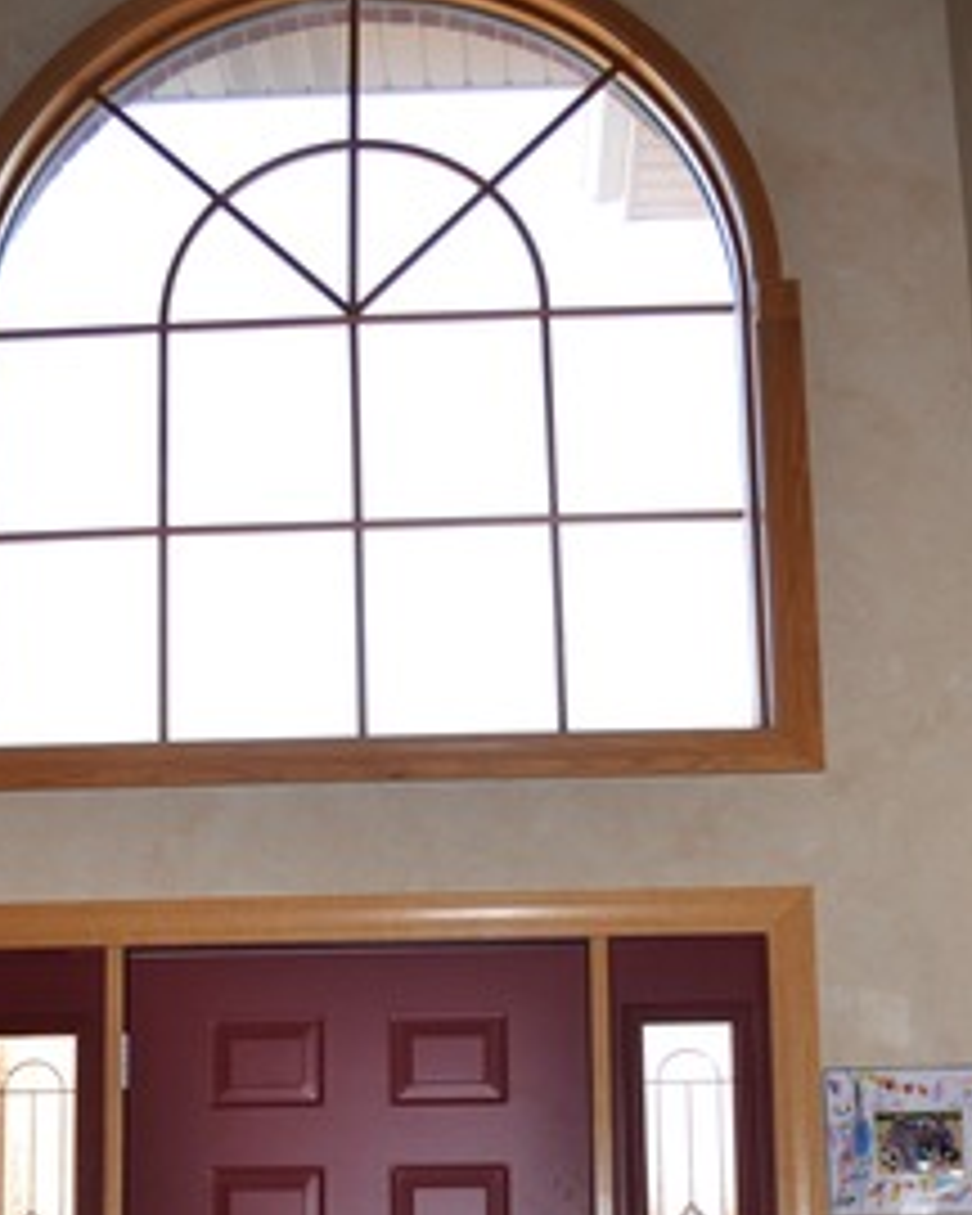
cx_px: 405
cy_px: 1058
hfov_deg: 33.4
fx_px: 1618
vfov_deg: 38.7
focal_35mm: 45
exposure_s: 1/100
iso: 400
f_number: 4
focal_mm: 18
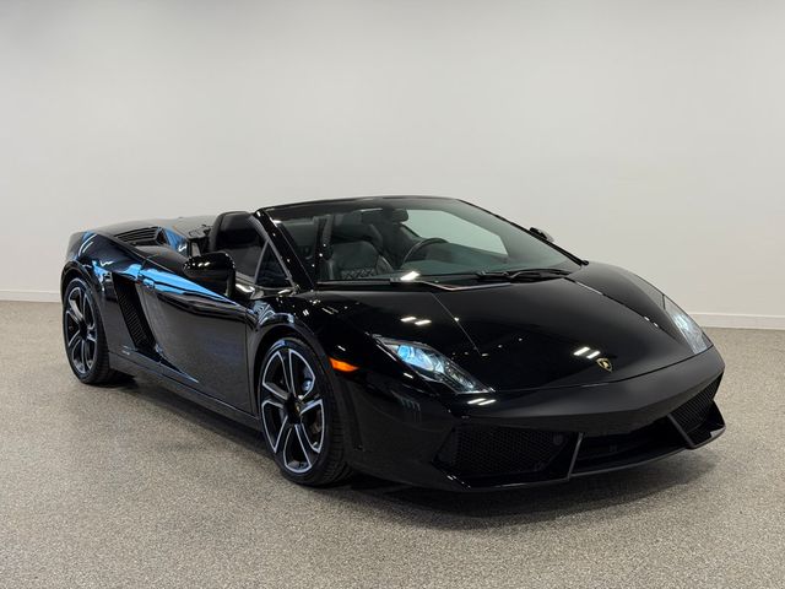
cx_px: 392
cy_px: 294
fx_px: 1089
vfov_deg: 30.3
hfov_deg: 39.7
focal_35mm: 48
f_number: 1.78
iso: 64
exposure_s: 1/244
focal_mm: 6.76
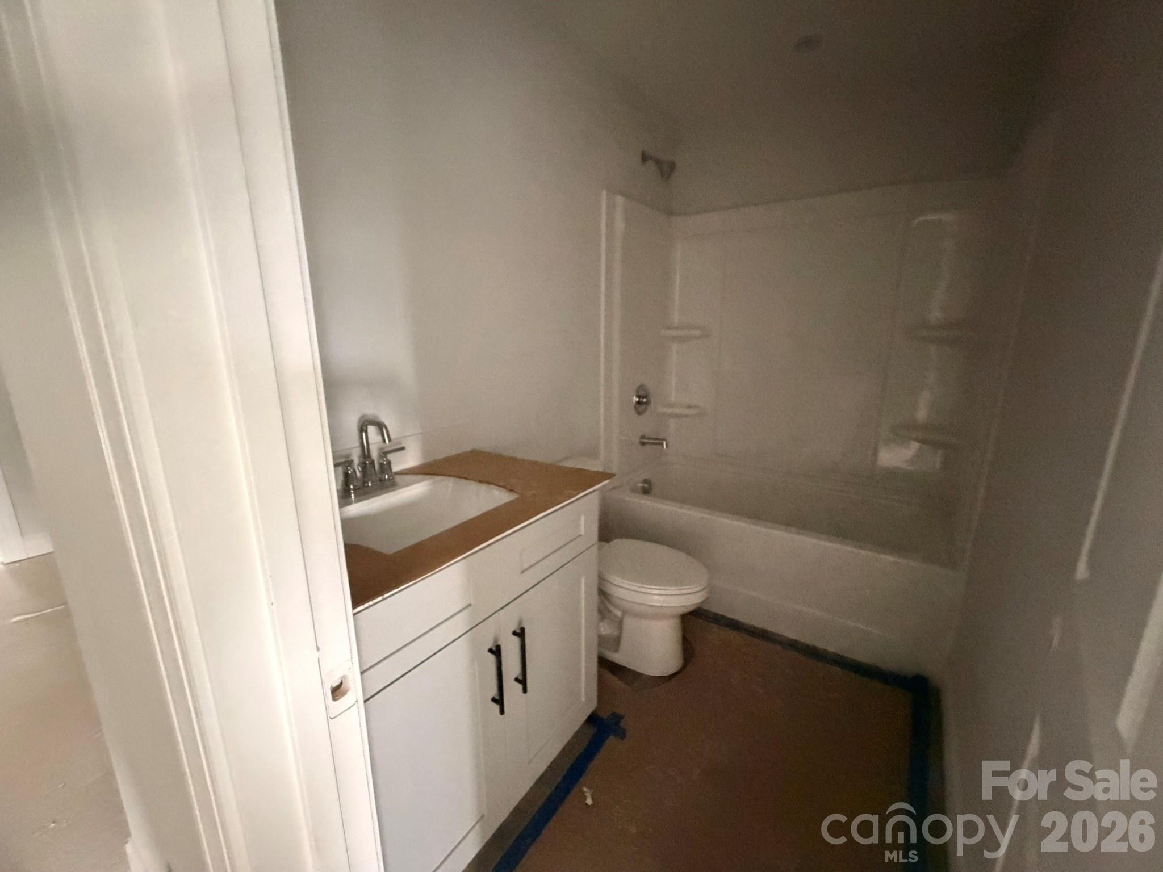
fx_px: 470
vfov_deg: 85.7
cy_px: 436
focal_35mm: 14
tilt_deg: -13.4
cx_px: 582
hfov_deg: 102.1
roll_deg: +0.9
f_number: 2.2
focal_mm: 2.22
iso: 1250
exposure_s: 1/60
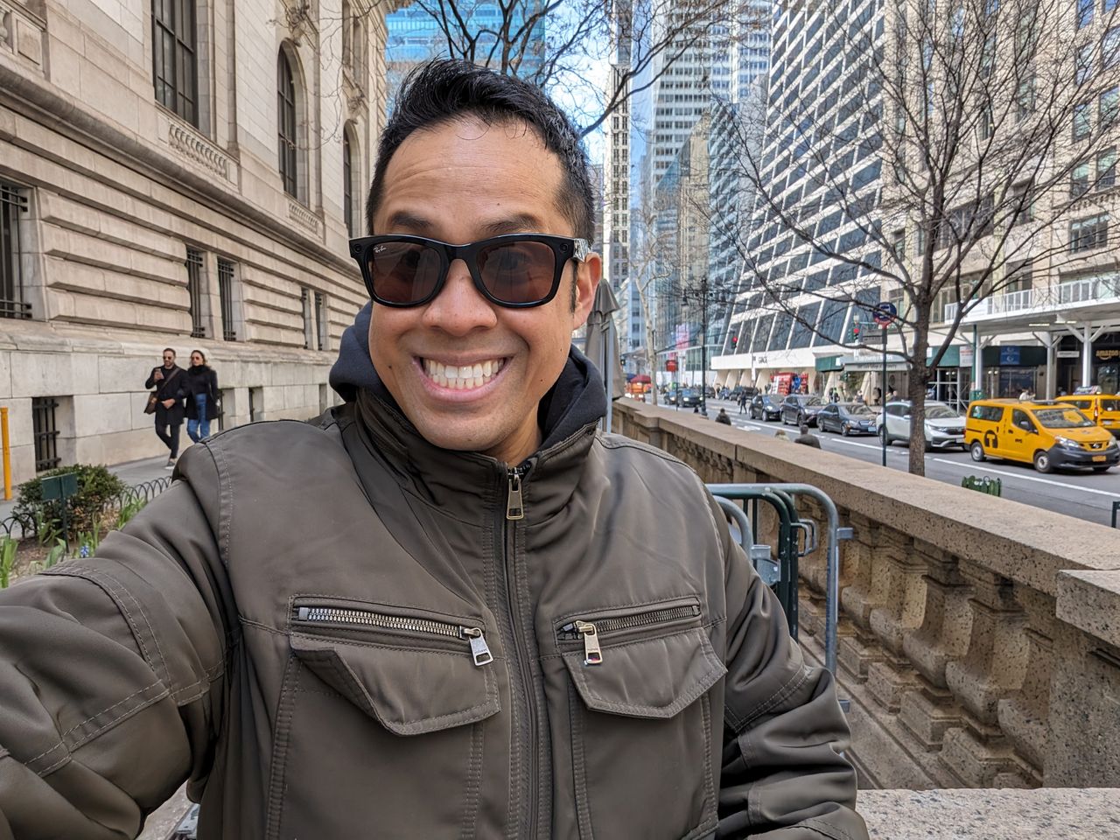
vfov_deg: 63.4
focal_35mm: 21
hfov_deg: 79.0
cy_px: 420
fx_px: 679
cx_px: 560
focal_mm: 2.74
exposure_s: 1/309
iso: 47
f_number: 2.2
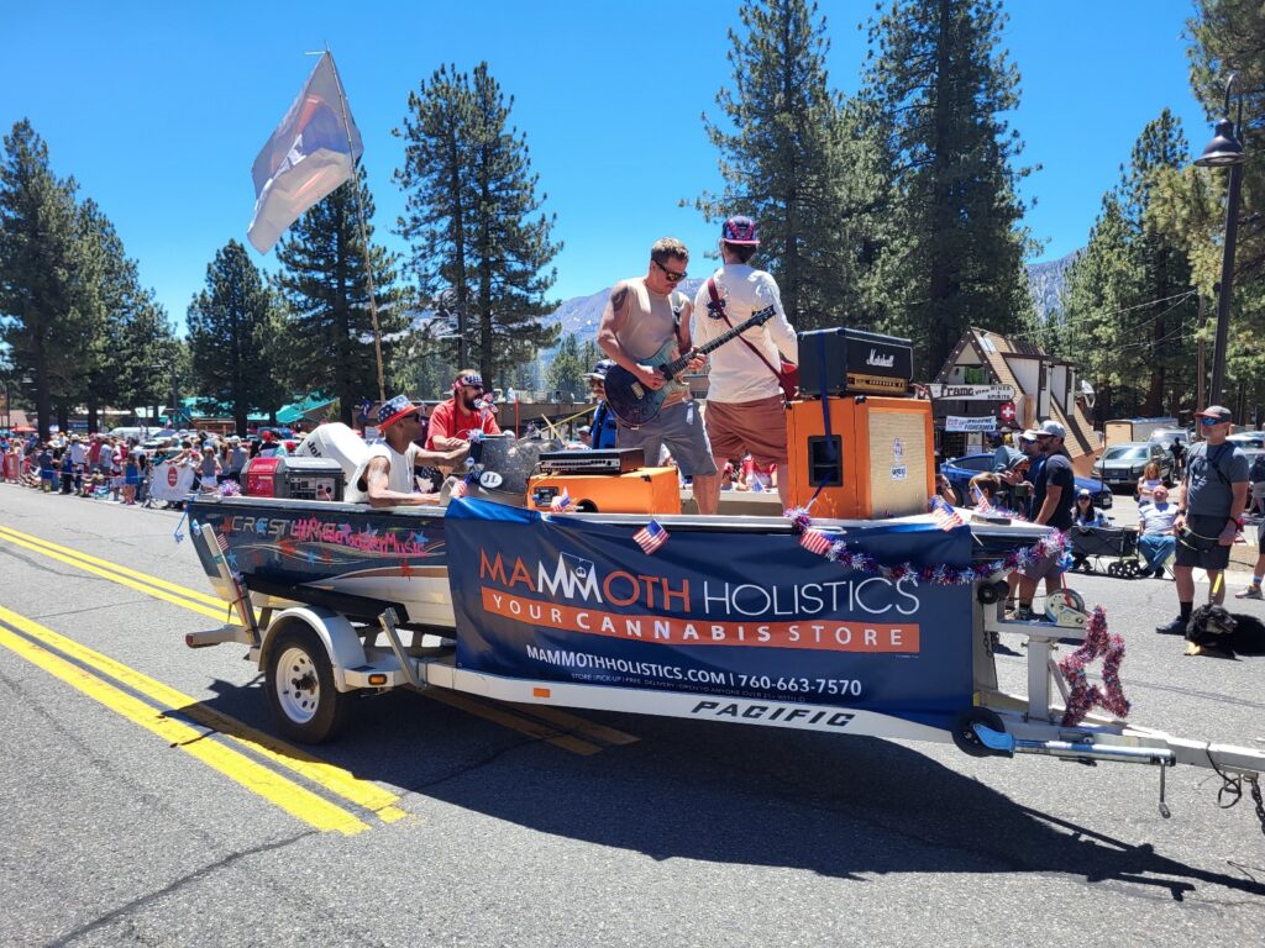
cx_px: 632
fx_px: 950
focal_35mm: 26
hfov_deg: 67.3
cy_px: 474
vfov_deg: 53.1
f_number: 1.8
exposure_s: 1/1111
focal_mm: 5.4
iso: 40
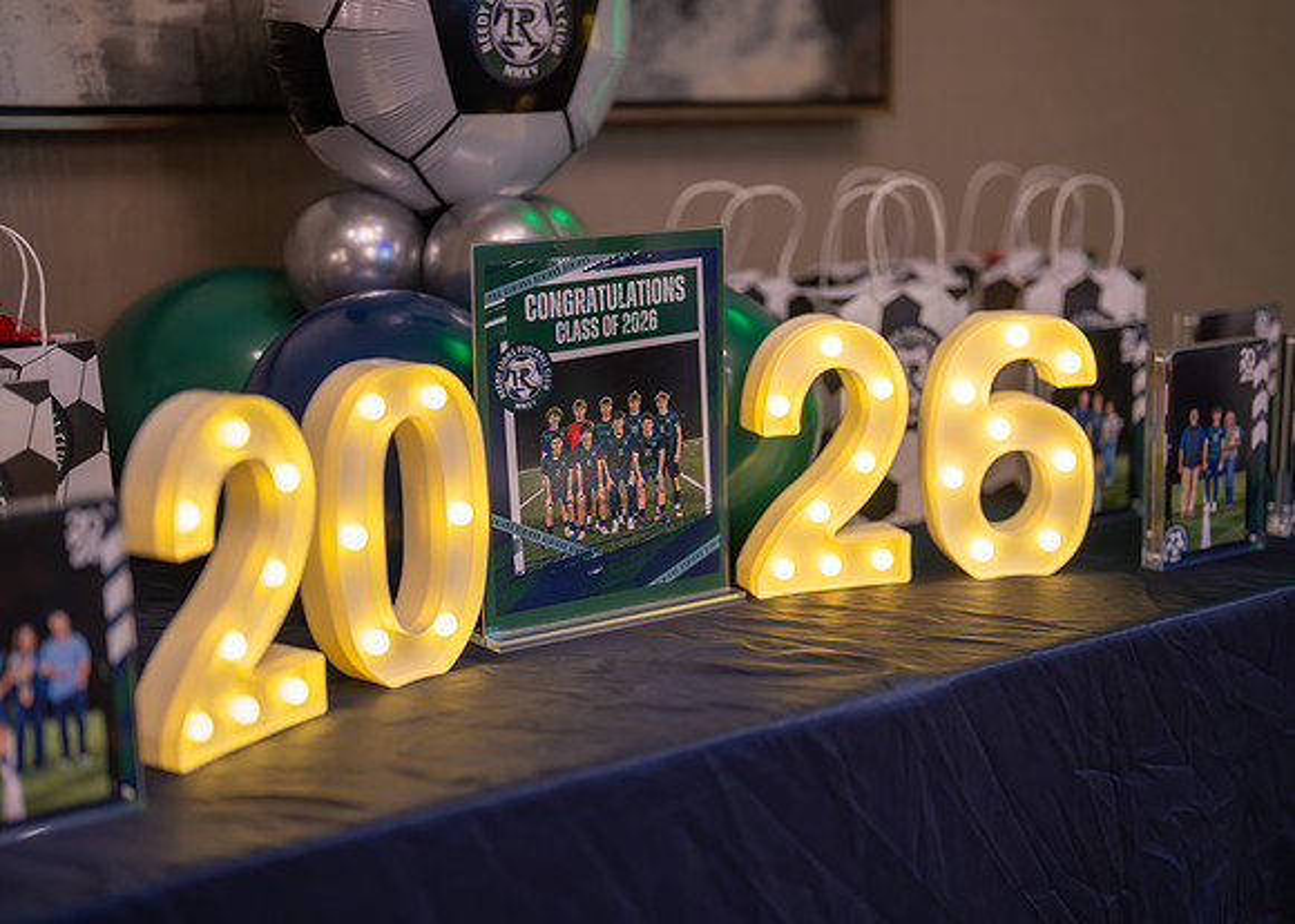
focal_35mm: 53
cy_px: 462
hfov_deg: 36.9
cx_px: 648
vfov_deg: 26.8
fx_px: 1940
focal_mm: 50
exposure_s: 1/500
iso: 1000
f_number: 1.2
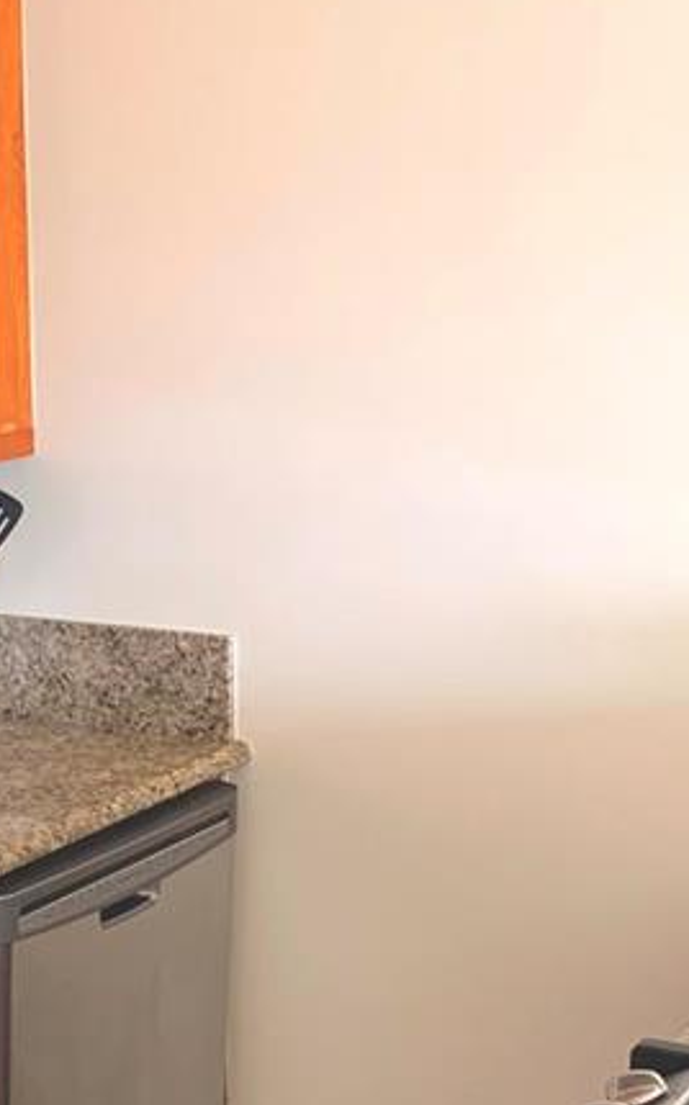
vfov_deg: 26.7
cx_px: 139
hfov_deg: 16.8
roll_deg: +1.5
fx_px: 2318
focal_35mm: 77
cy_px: 686
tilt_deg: -11.8
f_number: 1.8
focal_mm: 4.25
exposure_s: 1/60
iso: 100
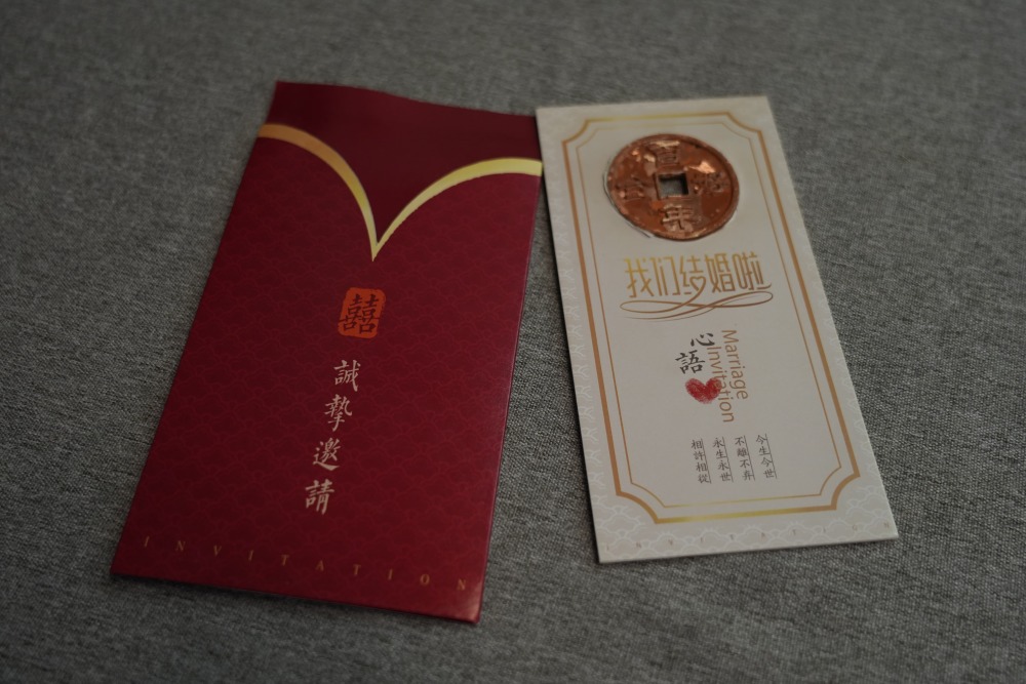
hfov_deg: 50.7
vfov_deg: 35.1
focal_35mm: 38
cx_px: 513
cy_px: 342
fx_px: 1083
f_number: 4
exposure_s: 1/100
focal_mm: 38
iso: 1000
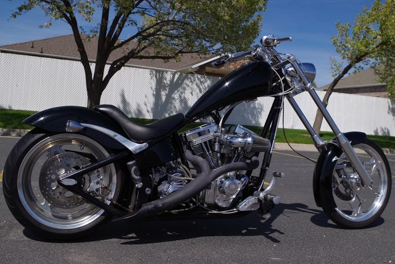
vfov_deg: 36.9
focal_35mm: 36
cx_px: 198
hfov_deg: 53.1
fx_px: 395
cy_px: 132
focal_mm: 24.38
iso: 100
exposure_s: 1/400
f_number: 8
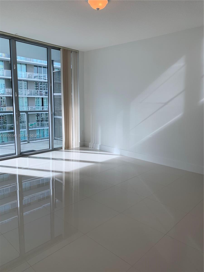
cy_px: 136
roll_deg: -1.1
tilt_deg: -9.7
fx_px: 204
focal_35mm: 26
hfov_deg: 53.1
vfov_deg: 67.3
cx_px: 102
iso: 25
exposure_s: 1/270
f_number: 1.8
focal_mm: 4.25
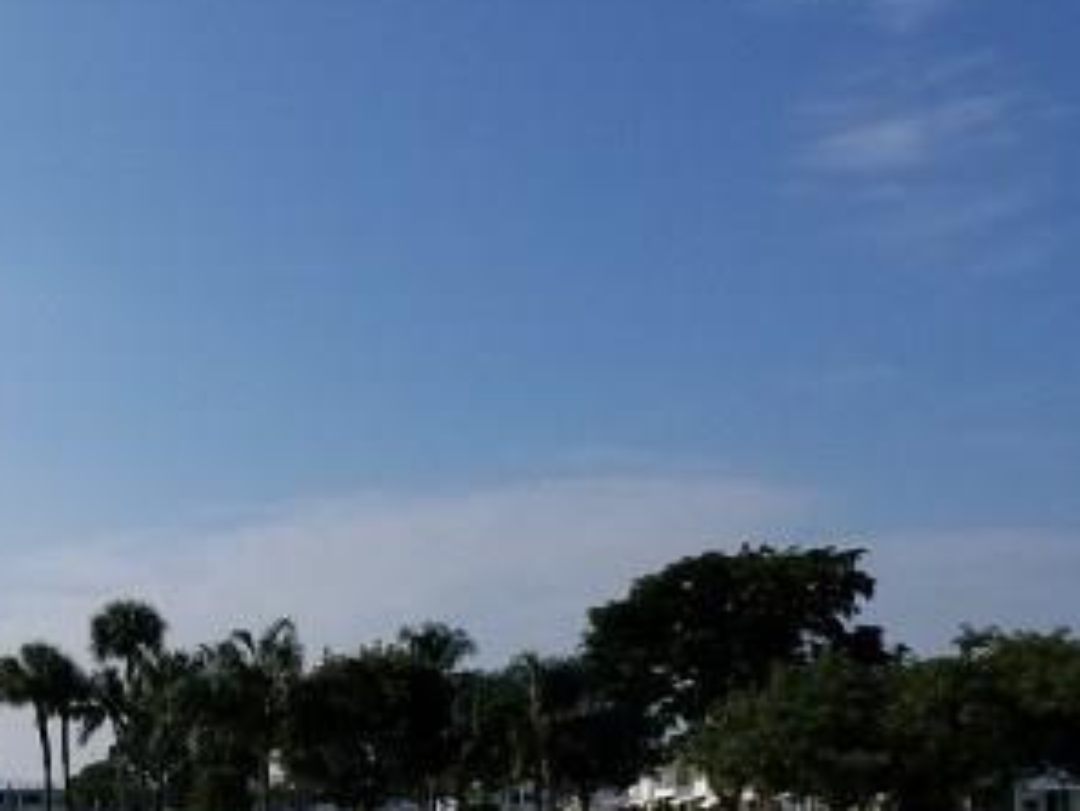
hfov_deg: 31.2
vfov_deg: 25.3
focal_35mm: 56
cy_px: 731
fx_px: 1748
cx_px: -55
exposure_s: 1/7424
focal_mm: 4.2
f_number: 1.7
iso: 50
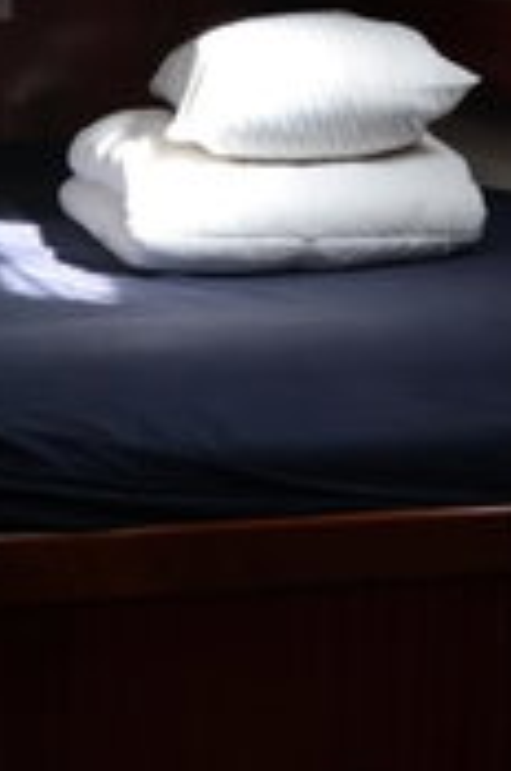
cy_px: 189
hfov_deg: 16.0
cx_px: 278
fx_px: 1817
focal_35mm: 85
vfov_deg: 23.7
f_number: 4
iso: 400
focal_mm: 22
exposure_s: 1/40
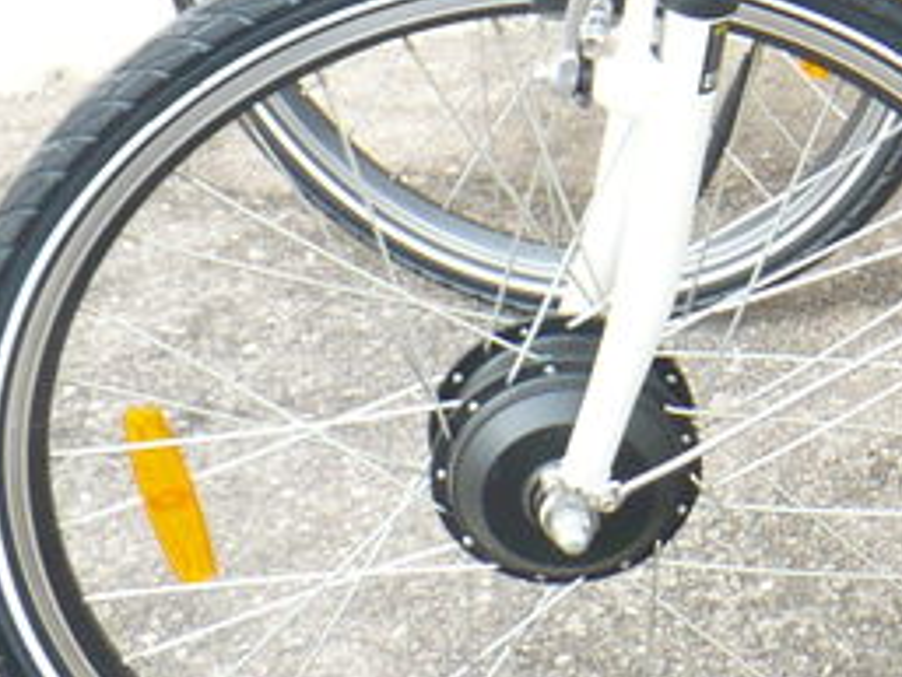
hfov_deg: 12.6
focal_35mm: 144
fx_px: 3754
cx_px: 1572
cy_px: -277
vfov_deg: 10.0
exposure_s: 1/200
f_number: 2.8
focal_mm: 6.1
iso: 100
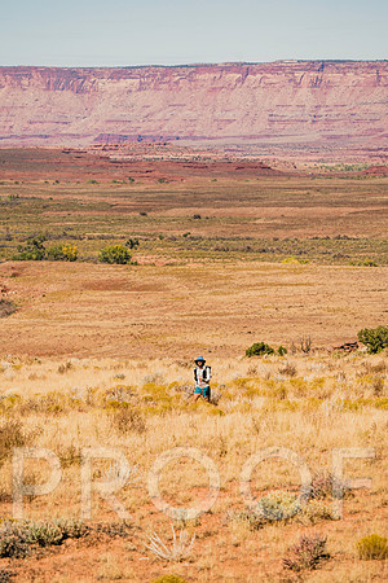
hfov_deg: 6.8
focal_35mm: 202
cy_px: 292
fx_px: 3265
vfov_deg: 10.2
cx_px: 194
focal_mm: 202
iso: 160
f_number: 6.3
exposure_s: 1/1250
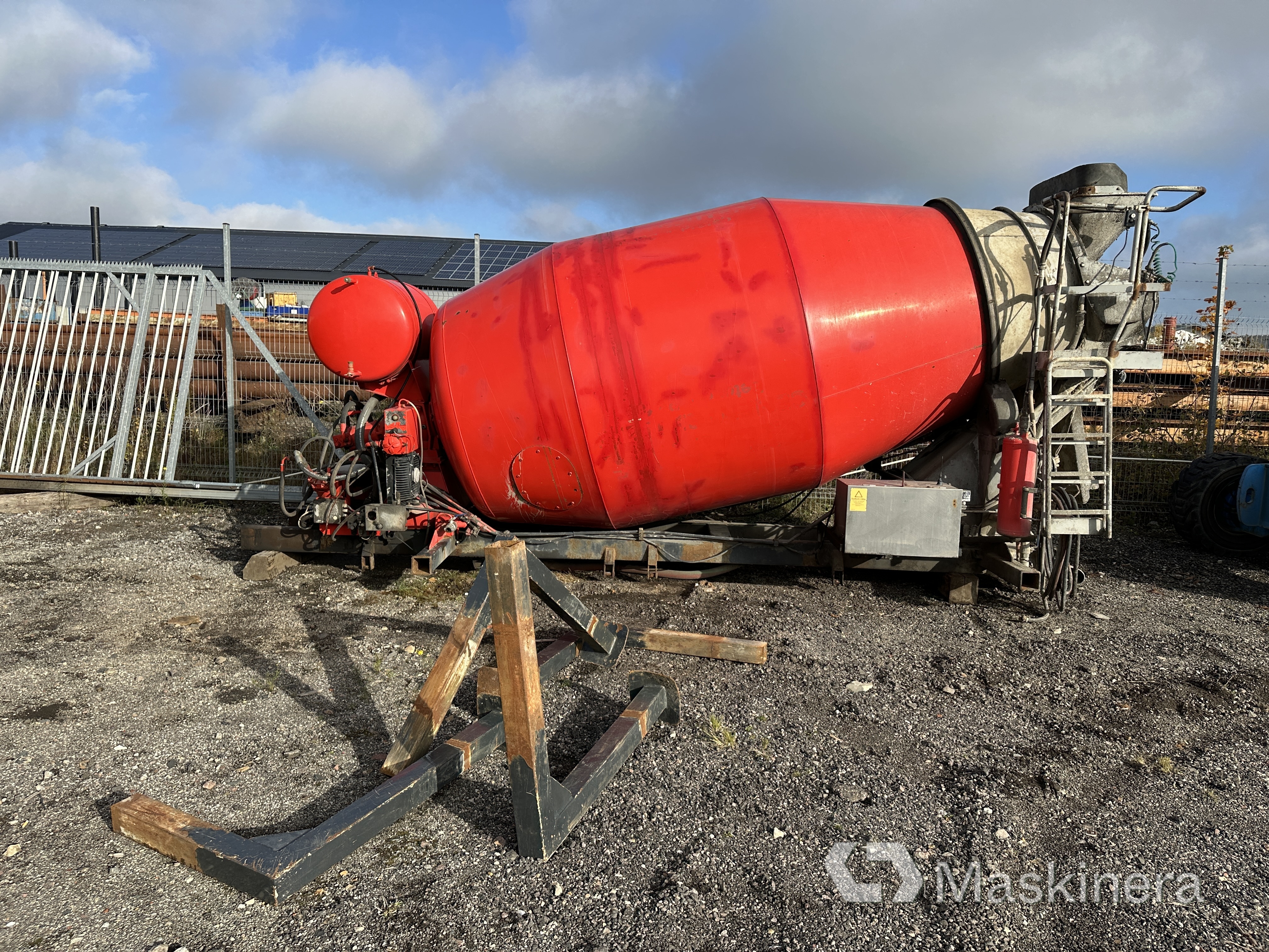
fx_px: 880
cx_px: 634
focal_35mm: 24
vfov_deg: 56.8
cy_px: 476
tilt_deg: -5.9
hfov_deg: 71.6
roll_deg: -2.3
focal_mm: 6.86
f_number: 1.78
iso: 80
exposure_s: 1/3247
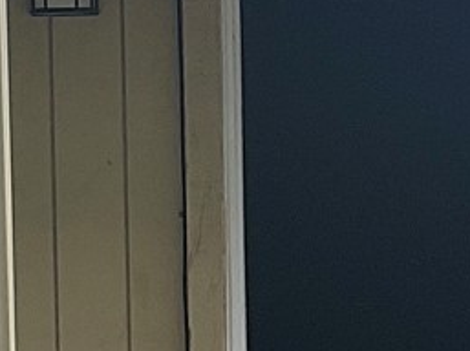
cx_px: 538
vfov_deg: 6.8
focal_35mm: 217
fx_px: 2942
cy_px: 309
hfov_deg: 9.0
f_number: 1.8
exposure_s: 1/500
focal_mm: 3
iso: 16
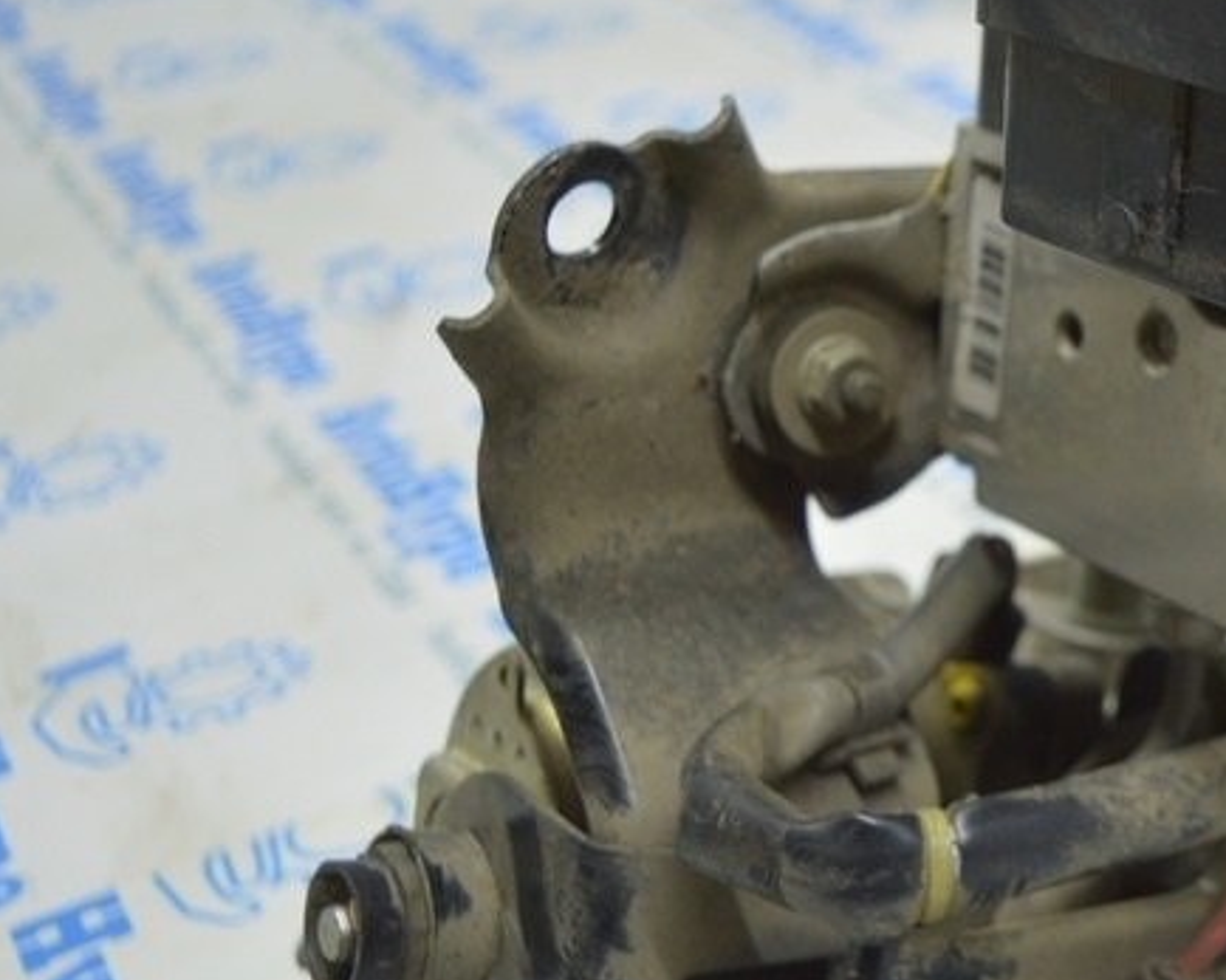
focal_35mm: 73
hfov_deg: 24.5
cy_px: 586
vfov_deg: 20.9
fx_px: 2648
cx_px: 1305
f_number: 3.8
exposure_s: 1/40
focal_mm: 22
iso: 400
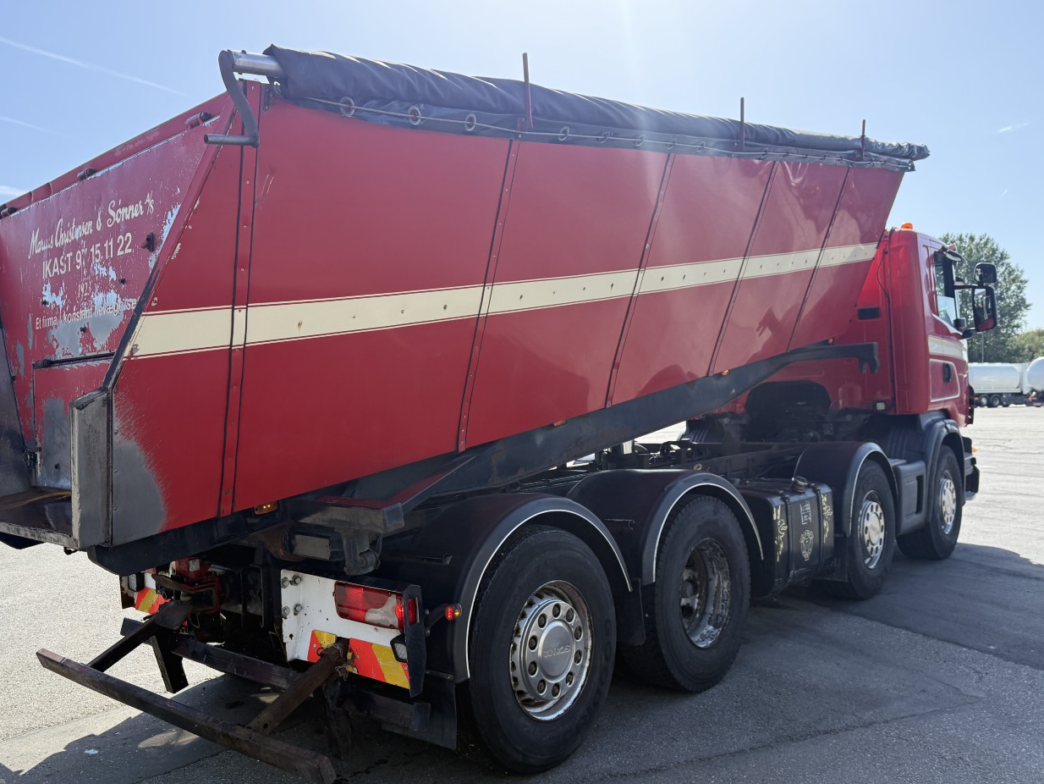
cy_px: 430
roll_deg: +1.8
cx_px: 463
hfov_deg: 63.3
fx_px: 845
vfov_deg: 49.7
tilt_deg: -1.2
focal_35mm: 28
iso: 100
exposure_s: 1/2611
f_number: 1.78
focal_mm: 6.76
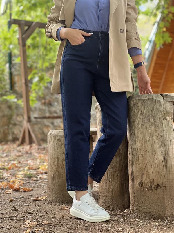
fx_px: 516
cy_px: 116
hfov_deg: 19.1
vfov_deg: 25.3
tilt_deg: +3.3
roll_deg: +0.2
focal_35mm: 77
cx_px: 87
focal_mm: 9
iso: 250
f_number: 2.8
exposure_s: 1/121
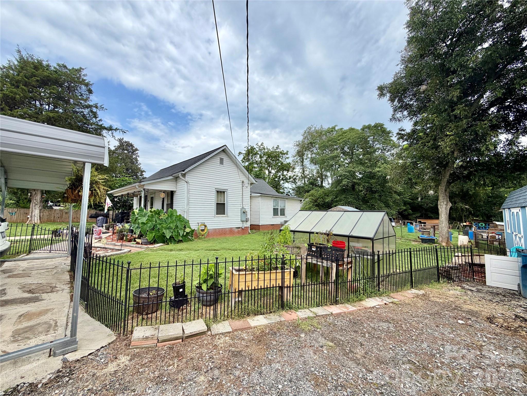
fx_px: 213
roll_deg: +1.1
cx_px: 264
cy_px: 198
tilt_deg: +4.1
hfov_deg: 102.1
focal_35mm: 14
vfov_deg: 85.7
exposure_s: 1/770
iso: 20
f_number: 2.2
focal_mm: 2.22
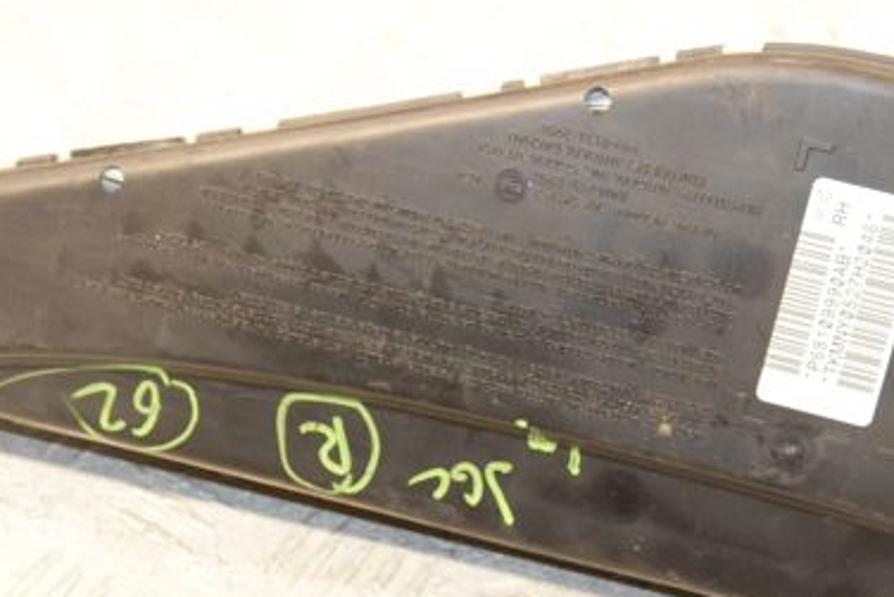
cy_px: 338
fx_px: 2534
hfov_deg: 20.0
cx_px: 485
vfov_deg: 13.4
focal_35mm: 102
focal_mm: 40
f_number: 5.6
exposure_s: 1/160
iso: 1600
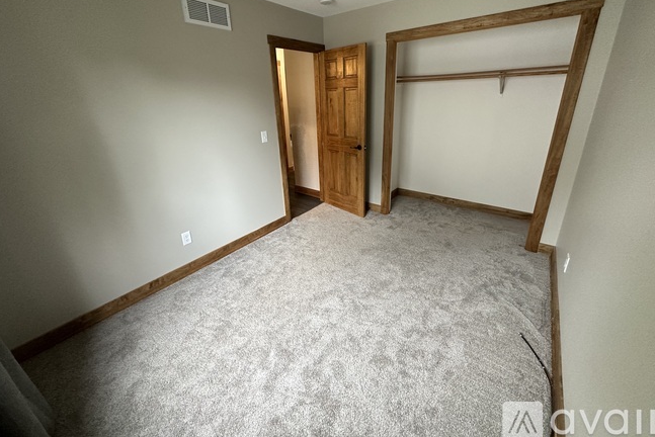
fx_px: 273
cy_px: 189
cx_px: 329
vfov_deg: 77.0
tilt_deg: -20.2
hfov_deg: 100.4
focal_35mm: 15
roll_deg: +1.8
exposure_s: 1/60
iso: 320
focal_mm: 2.22
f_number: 2.2
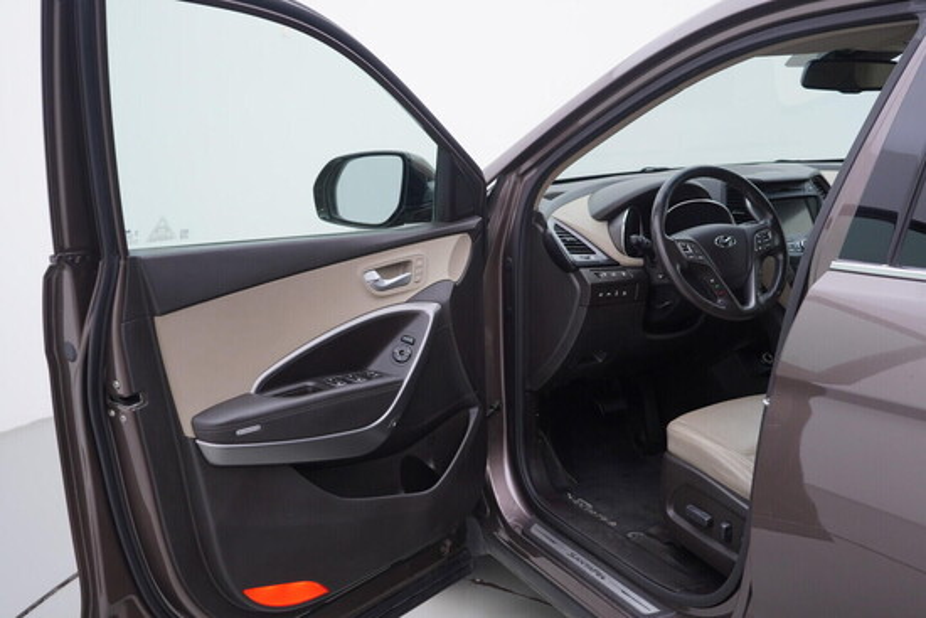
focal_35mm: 36
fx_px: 926
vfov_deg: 36.9
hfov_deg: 53.1
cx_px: 463
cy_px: 309
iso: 125
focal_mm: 24
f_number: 3.5
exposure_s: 1/60
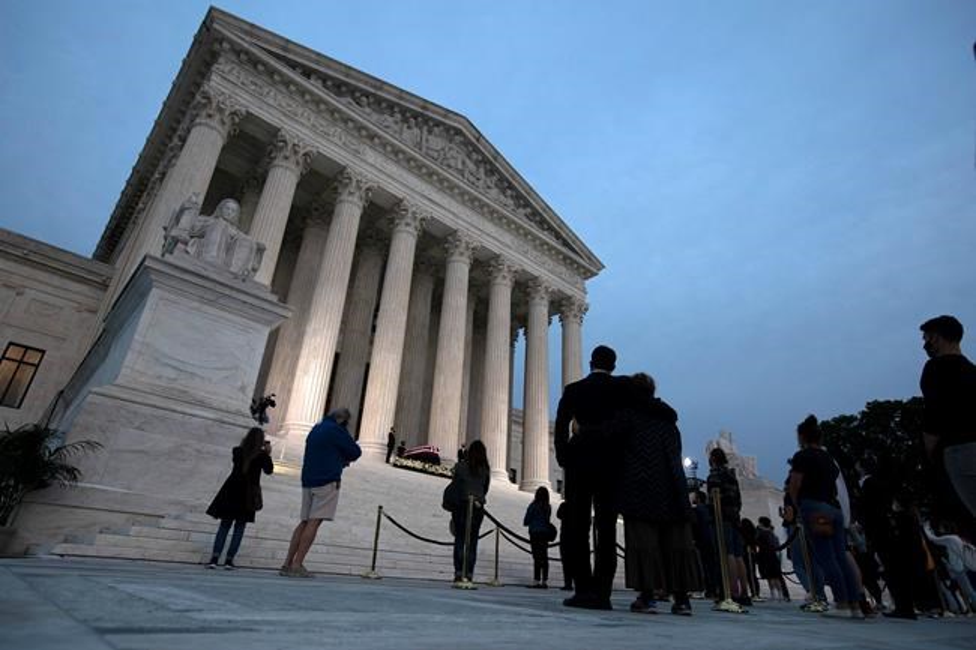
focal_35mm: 19
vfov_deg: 64.5
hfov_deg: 86.9
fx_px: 515
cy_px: 325
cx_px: 488
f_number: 5
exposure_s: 1/250
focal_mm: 19
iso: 1000
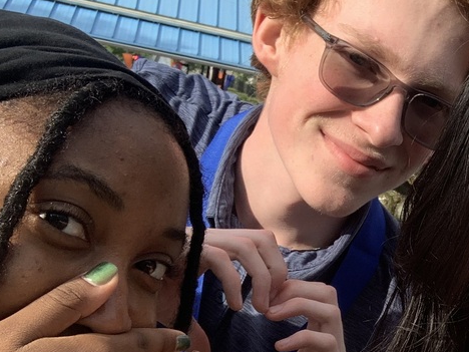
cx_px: 507
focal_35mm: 70
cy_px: 271
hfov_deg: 25.8
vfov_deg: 20.8
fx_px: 948
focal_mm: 2.87
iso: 16
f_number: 2.2
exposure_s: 1/759
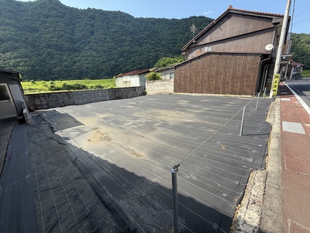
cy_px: 116
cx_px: 155
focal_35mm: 14
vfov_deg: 85.7
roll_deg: +3.2
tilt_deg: -14.3
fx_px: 125
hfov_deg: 102.1
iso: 40
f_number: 2.2
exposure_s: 1/502
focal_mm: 2.22
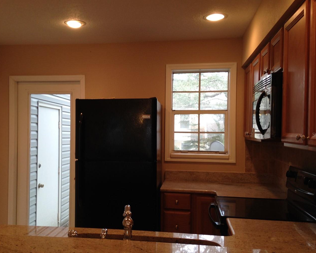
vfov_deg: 36.5
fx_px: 384
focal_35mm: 41
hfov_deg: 44.7
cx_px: 135
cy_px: 135
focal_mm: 4.12
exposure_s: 1/30
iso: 50
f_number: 2.4
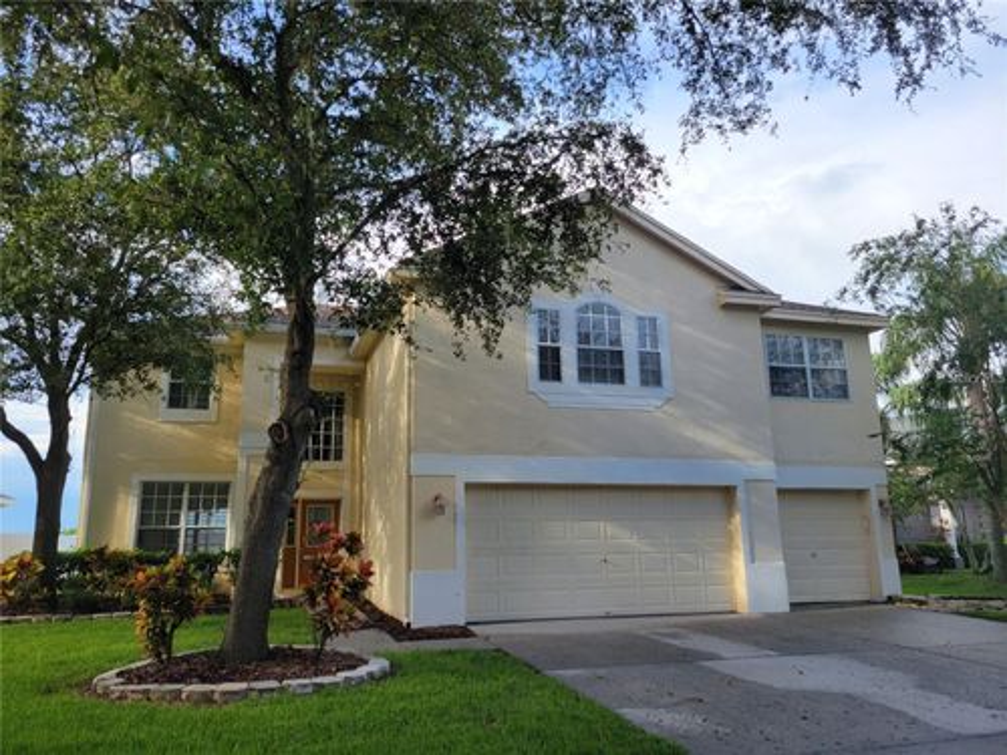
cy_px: 378
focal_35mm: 26
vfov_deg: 53.1
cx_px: 504
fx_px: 756
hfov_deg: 67.3
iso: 40
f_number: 1.8
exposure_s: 1/467
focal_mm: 5.4
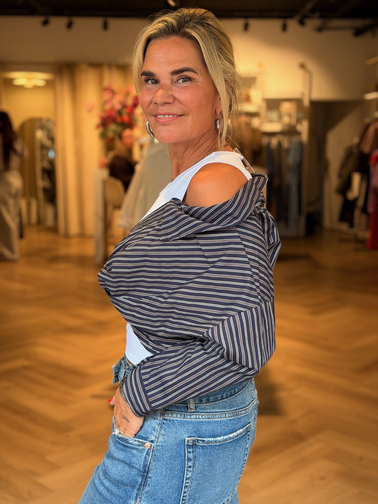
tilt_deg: -9.4
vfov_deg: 39.7
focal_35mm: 48
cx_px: 189
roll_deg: -0.6
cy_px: 252
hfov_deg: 30.3
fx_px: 699
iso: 64
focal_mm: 6.76
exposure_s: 1/121
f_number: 1.78
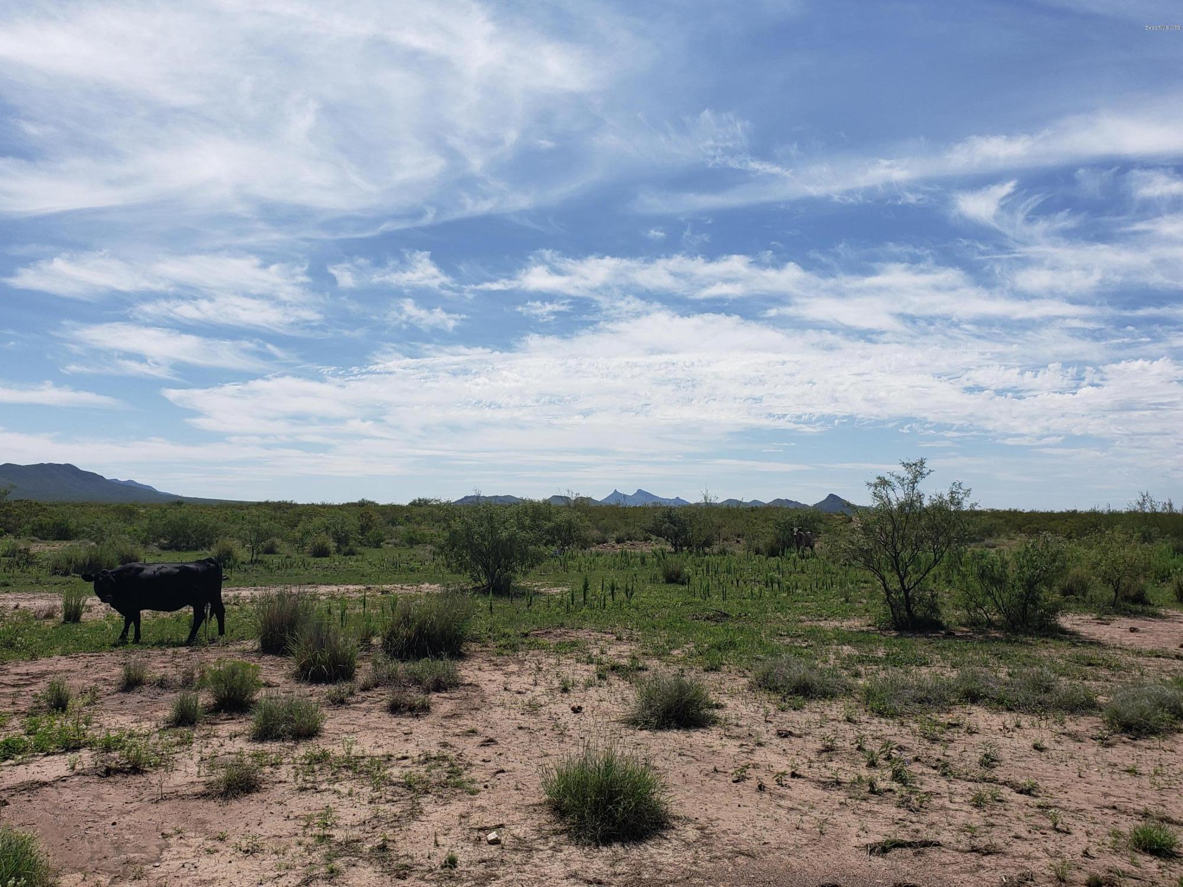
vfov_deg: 53.1
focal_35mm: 26
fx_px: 889
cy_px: 444
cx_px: 592
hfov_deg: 67.3
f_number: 2.4
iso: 50
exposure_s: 1/3093
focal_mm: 4.3
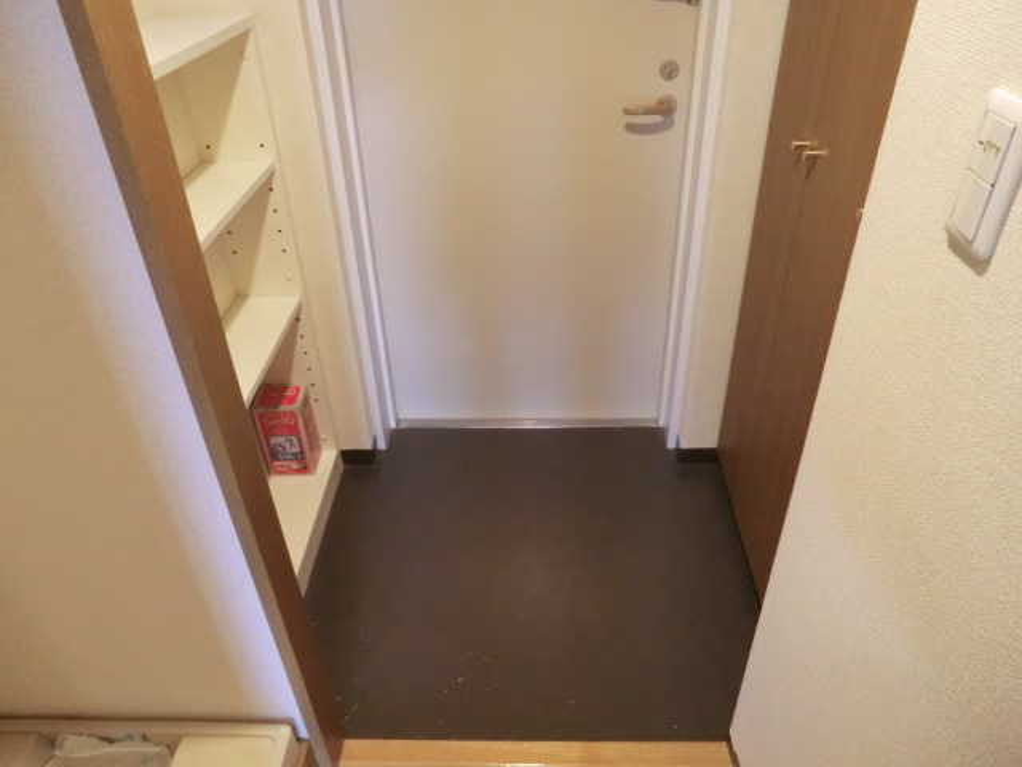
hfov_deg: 71.6
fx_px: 709
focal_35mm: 24
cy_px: 384
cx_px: 511
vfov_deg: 56.8
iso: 800
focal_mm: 4.3
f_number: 3.2
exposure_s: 1/30
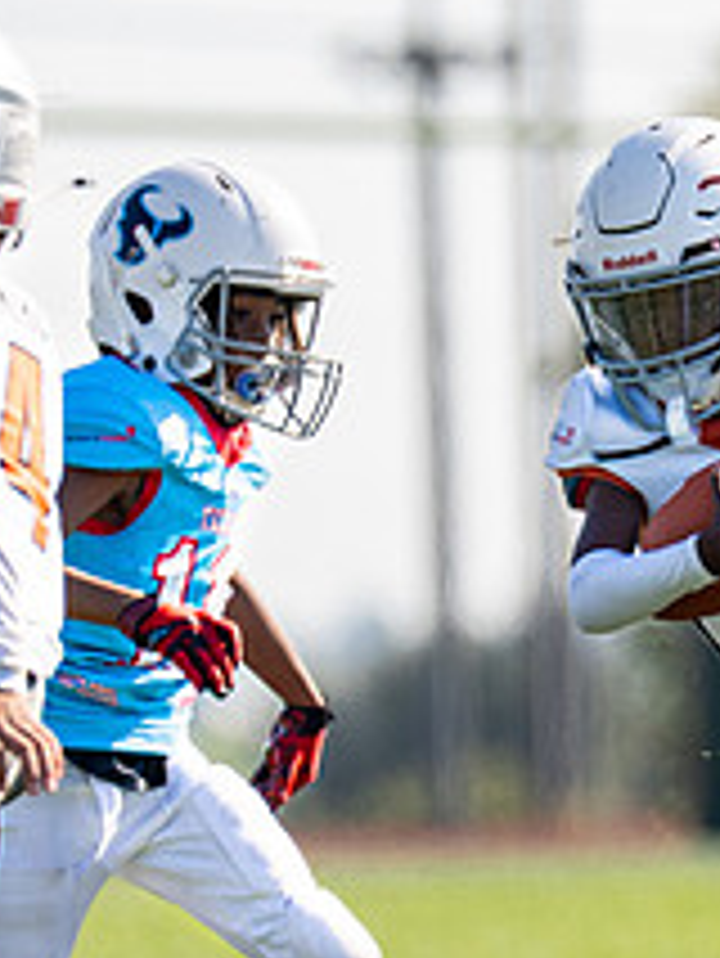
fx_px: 27594
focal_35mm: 996
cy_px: 668
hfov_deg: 1.5
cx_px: 1043
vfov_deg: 2.0
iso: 100
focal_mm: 200
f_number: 2.8
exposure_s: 1/1250
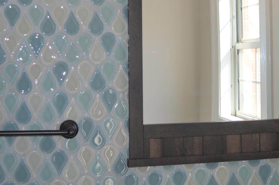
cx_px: 153
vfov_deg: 21.6
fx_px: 479
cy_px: 34
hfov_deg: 32.4
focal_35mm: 62
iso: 100
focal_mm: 23
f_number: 4
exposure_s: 1/160
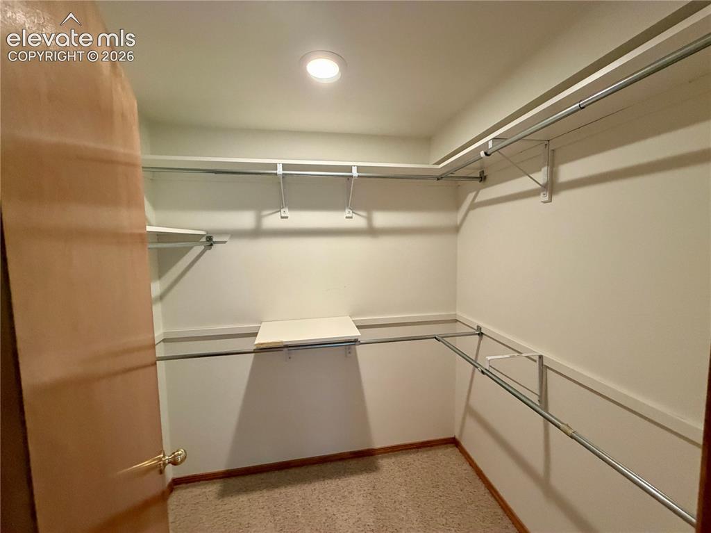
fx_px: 287
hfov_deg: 102.1
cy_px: 266
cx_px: 356
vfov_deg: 85.6
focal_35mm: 14
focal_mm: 2.22
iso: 500
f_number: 2.2
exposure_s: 1/60
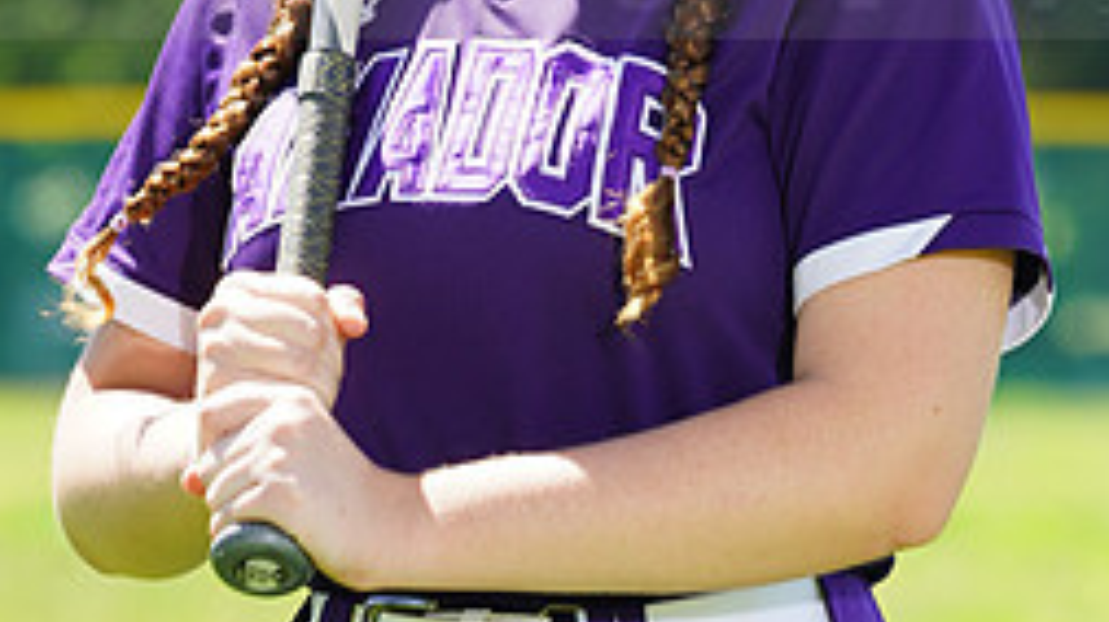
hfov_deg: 3.1
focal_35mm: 706
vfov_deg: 1.7
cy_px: -101
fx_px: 20750
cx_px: 526
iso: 200
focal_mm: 294
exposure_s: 1/125
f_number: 10
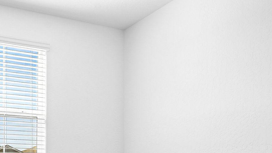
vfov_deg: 25.6
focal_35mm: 41
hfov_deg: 44.2
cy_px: 190
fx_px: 296
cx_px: 19
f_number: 8
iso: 100
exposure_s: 1/50
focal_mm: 17
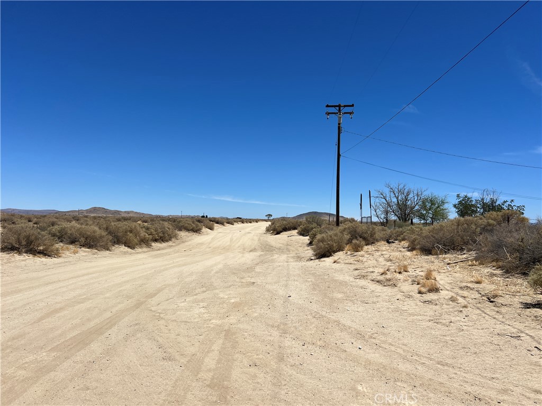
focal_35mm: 26
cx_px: 271
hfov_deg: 67.3
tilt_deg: +2.3
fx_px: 407
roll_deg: -2.5
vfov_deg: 53.1
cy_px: 203
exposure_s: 1/9434
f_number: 1.5
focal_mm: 5.7
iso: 50
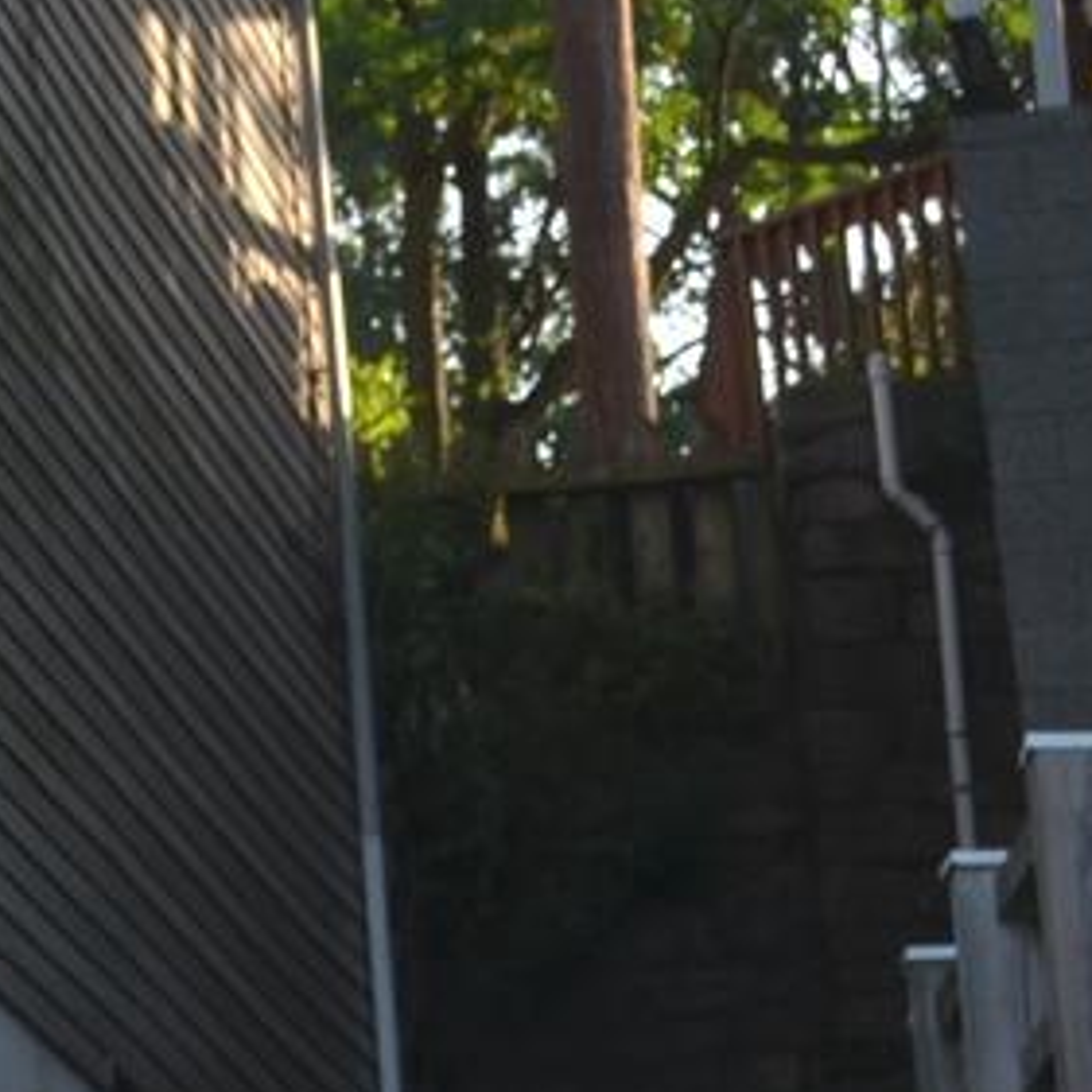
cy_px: -136
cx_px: -2040
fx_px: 7281
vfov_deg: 8.5
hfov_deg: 7.6
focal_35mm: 204
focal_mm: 22
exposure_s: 1/250
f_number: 8
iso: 200
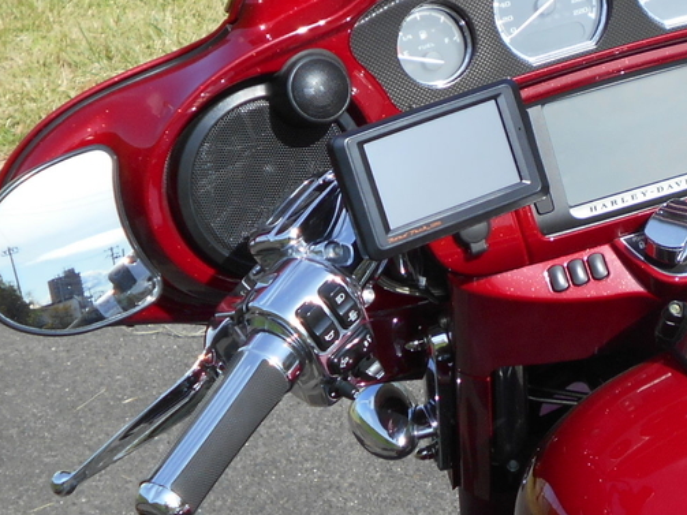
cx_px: 668
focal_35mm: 105
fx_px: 2083
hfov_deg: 18.3
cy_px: 157
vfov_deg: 14.1
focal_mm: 7.7
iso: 80
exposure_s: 1/500
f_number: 4.2
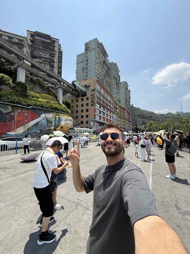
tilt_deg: +0.7
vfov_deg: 102.1
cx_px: 95
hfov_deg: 85.7
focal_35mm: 14
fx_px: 102
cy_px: 127
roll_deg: -3.2
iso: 20
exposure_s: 1/820
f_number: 2.2
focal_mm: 2.22
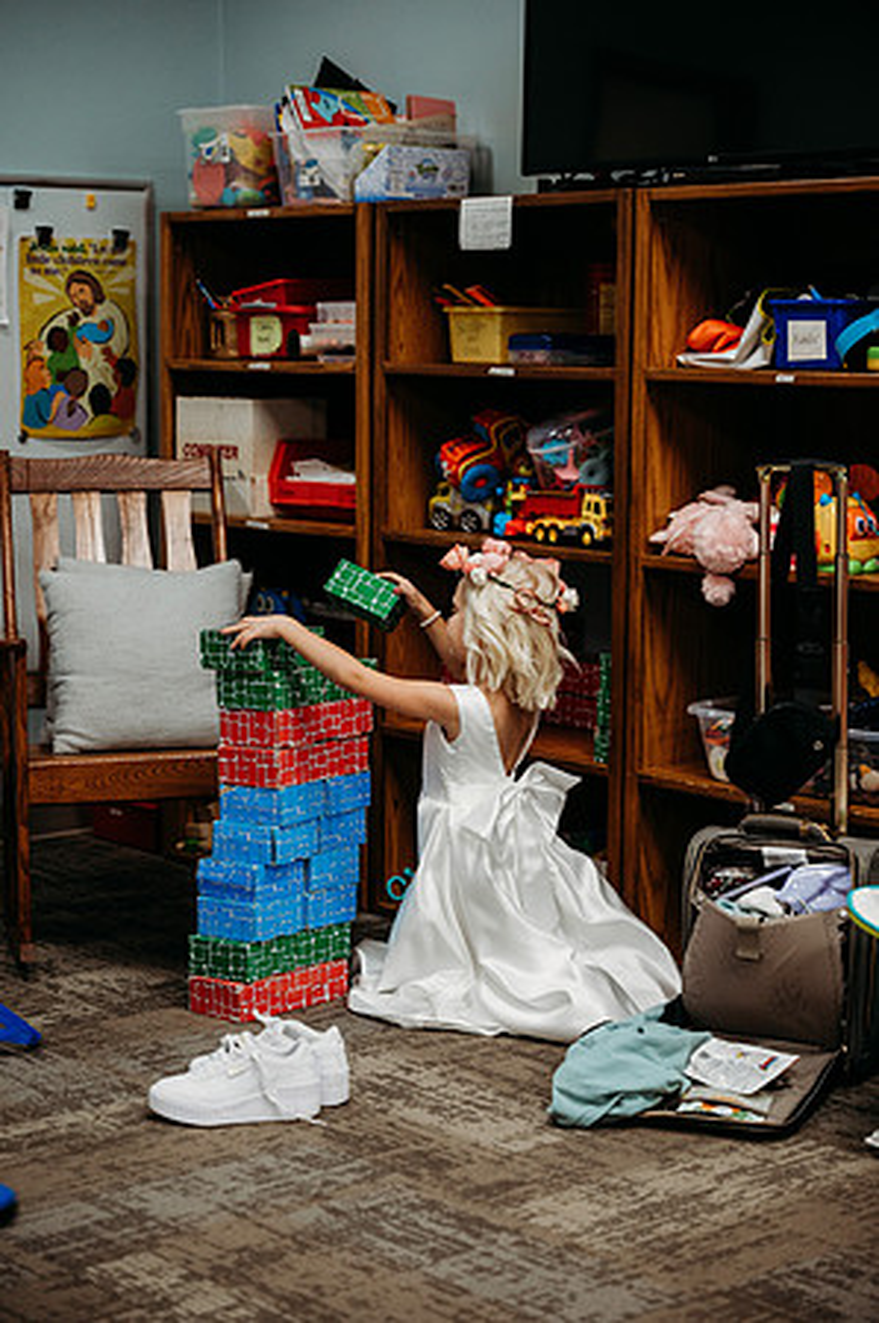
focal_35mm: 70
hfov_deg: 19.4
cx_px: 440
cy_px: 662
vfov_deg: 28.9
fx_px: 2569
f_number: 3.2
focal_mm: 70
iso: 2000
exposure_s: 1/320
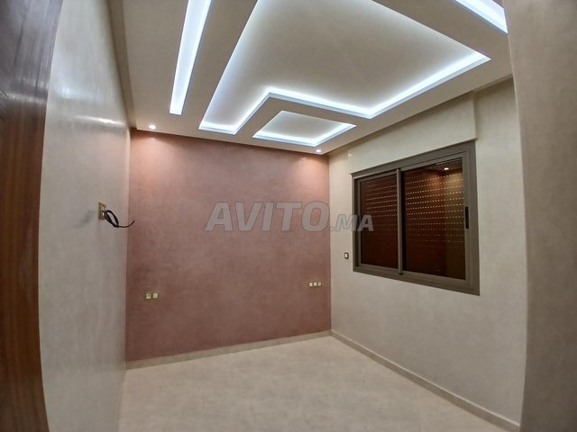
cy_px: 216
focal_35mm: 17
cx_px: 288
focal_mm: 1.4
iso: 100
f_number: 2.2
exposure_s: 1/50
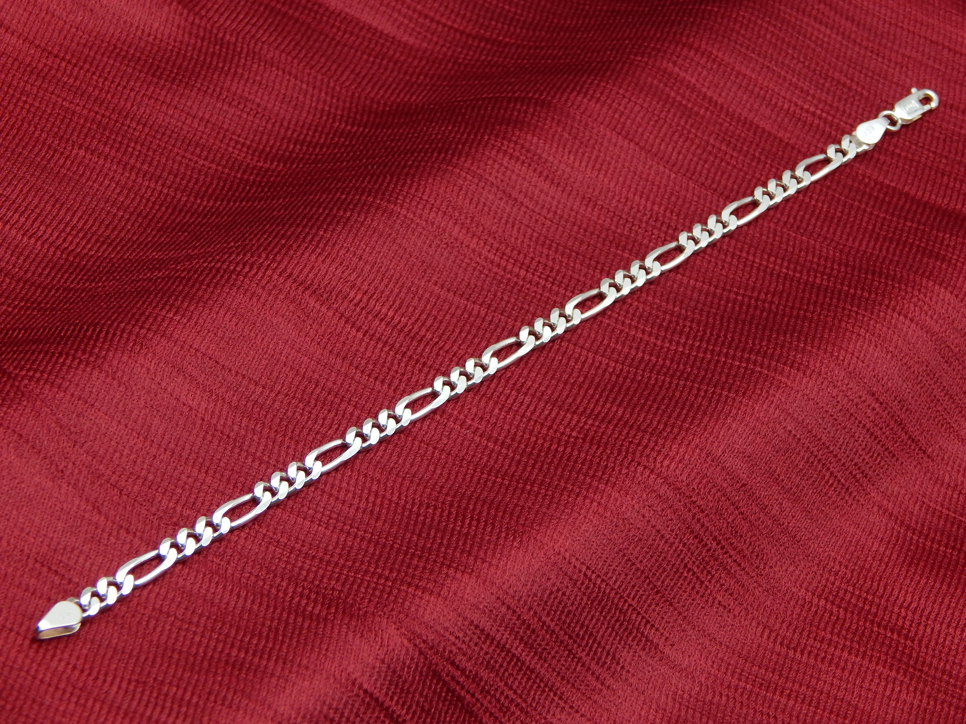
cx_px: 483
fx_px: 3181
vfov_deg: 13.0
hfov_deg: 17.3
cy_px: 362
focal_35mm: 114
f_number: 4.6
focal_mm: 20.5
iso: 125
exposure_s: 1/80
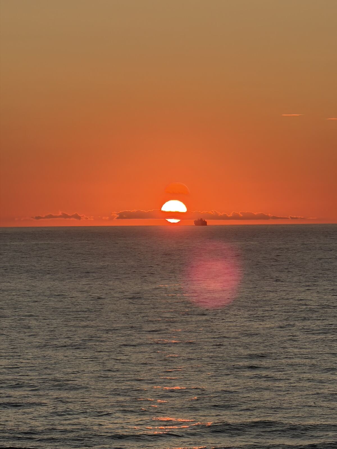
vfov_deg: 9.9
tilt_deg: -0.3
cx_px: 168
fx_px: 2596
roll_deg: +0.8
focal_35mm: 200
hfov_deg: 7.4
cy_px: 224
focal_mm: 16.89
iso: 50
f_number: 2.8
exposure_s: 1/603
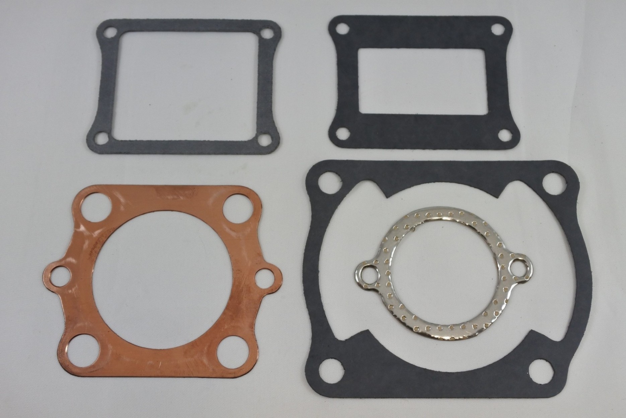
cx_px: 313
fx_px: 626
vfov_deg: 36.9
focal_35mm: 36
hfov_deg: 53.1
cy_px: 209
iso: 400
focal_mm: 13.7
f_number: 4
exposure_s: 1/250
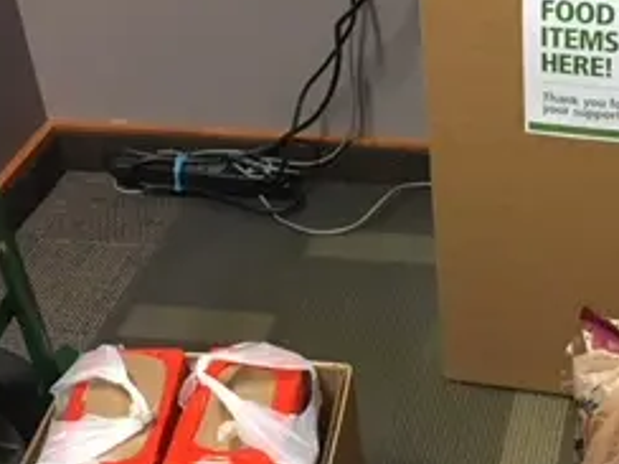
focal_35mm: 76
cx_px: 462
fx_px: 1359
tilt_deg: -35.0
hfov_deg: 25.4
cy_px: 218
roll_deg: +2.5
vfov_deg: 19.4
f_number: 2.2
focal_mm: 4.15
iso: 200
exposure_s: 1/24
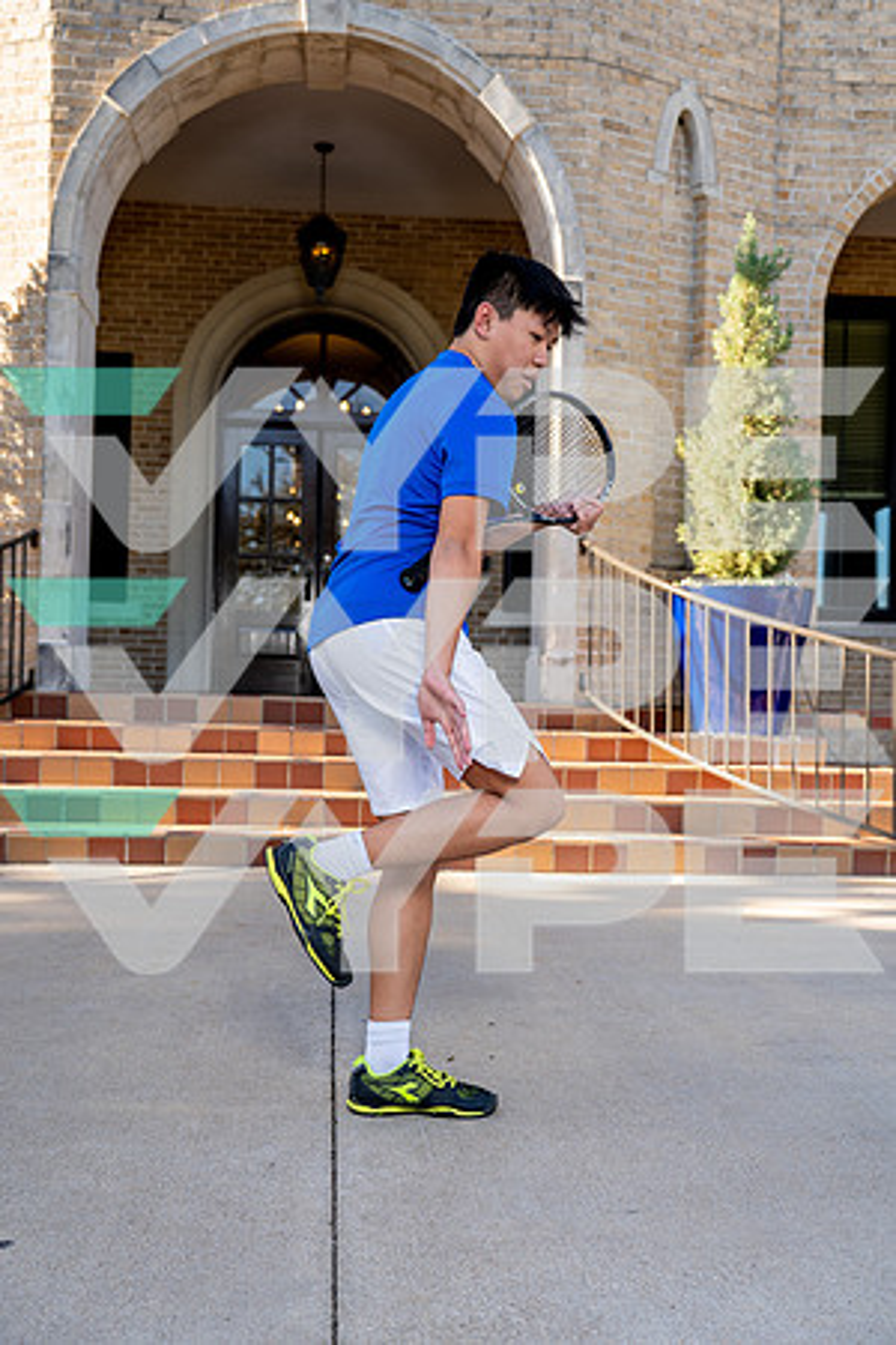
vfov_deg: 49.6
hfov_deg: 34.2
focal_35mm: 39
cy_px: 672
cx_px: 448
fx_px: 1456
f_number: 4
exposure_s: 1/250
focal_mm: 39
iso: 100
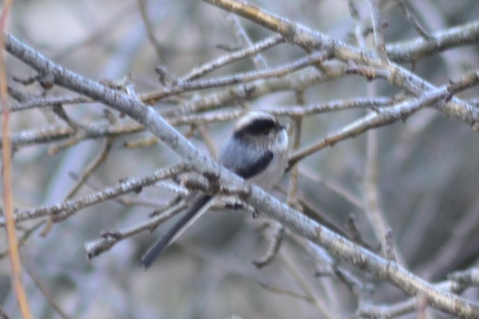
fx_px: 5987
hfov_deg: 4.6
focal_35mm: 450
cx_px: 240
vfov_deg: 3.1
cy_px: 160
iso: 200
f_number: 5.6
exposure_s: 1/50
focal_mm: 300
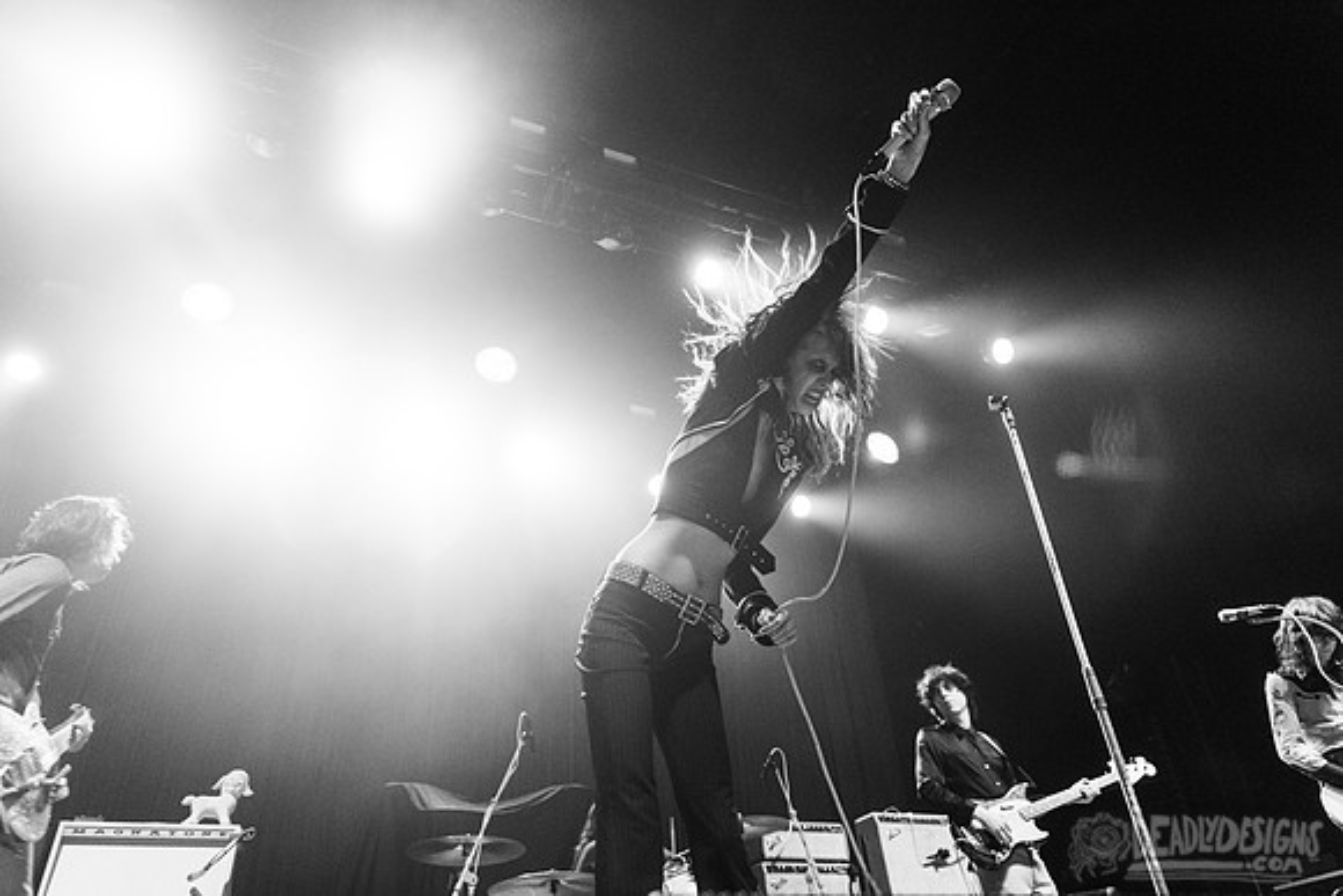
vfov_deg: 52.2
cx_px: 666
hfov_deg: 72.6
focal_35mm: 25
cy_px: 439
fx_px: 914
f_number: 3.2
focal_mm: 24
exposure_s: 1/200
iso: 2500
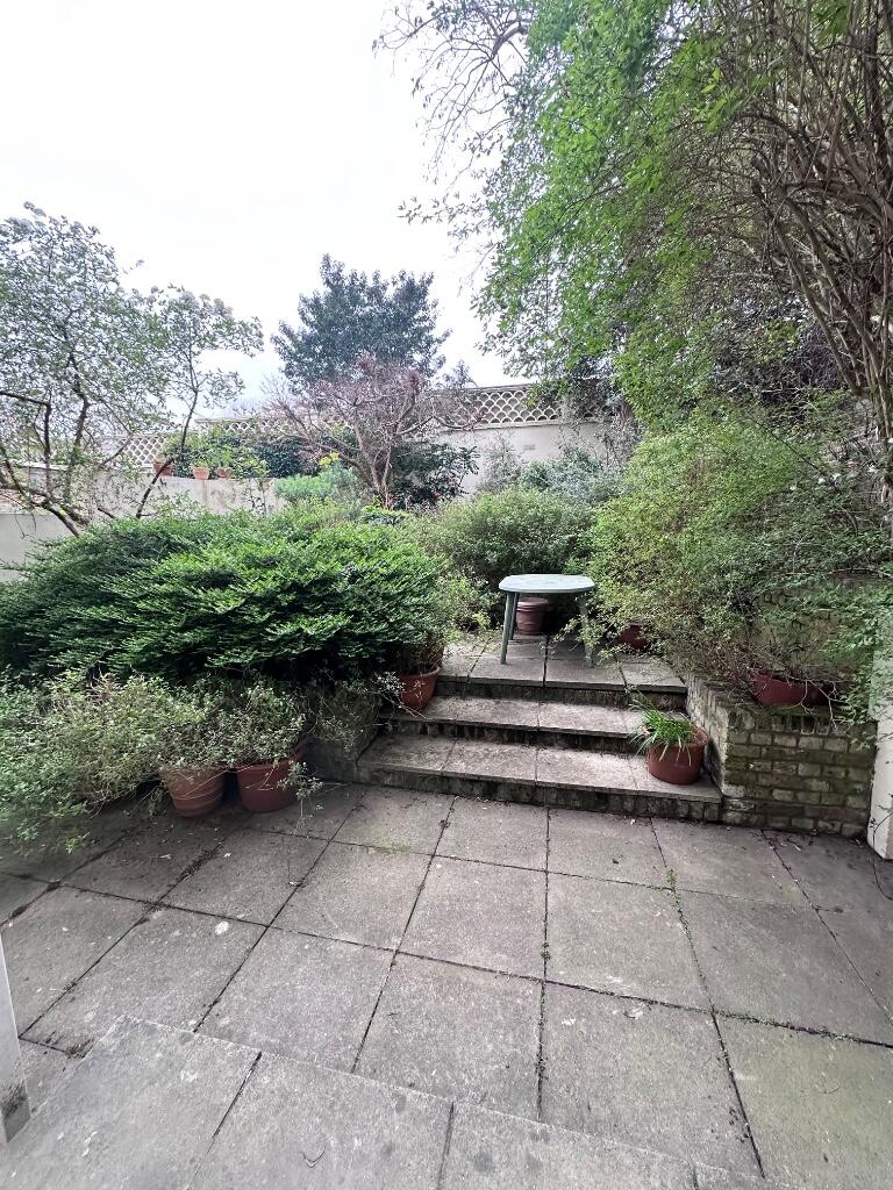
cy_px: 595
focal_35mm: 14
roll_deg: +0.6
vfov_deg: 102.1
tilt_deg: -7.1
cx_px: 446
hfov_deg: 85.7
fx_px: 482
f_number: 2.2
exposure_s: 1/99
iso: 160
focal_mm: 2.22
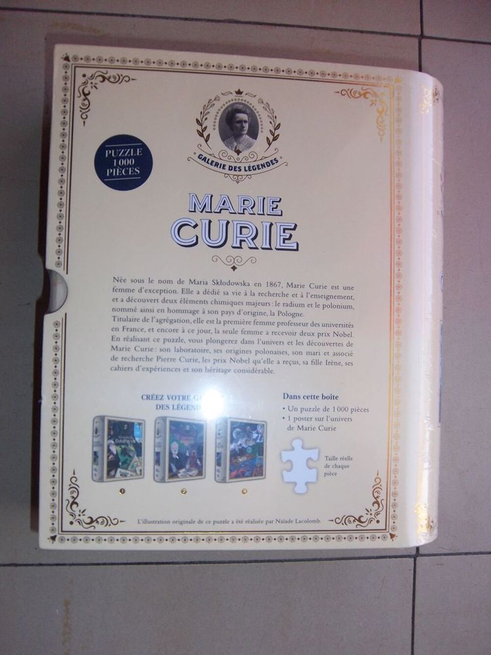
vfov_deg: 63.4
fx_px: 529
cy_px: 328
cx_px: 246
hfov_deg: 49.8
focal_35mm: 28
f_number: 3.5
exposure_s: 1/64
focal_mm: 5.1
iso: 64
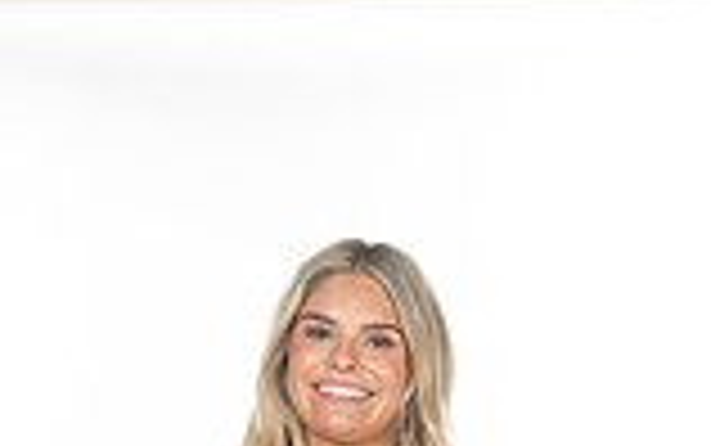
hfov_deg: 13.8
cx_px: 378
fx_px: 2928
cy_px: 1000
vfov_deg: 8.1
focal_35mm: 151
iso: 800
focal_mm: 52
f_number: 7.1
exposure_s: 1/320
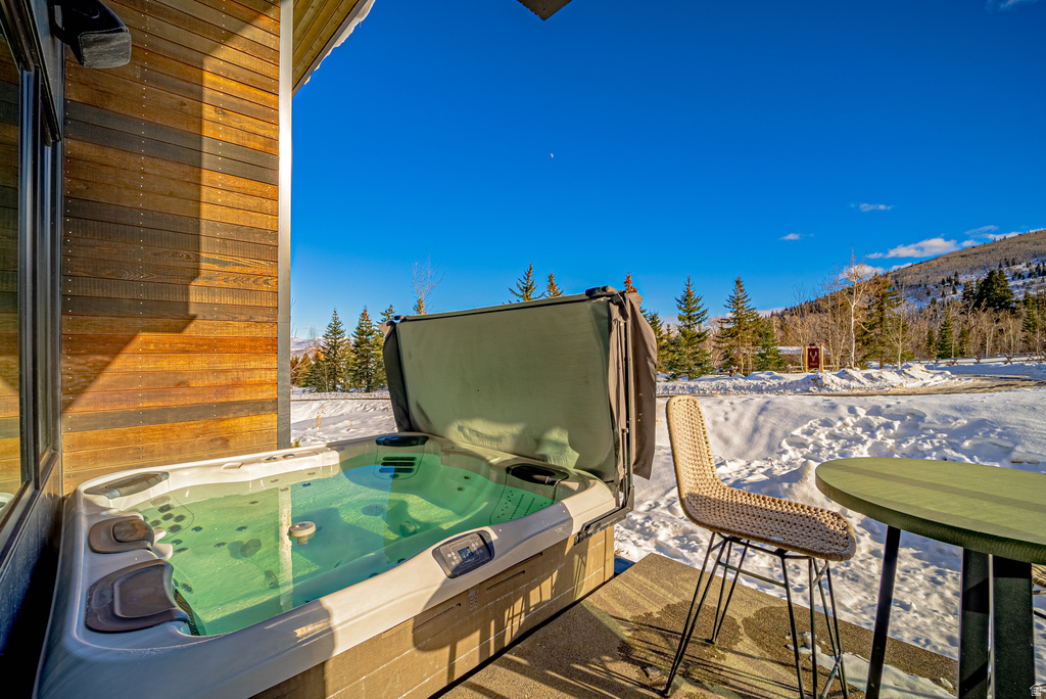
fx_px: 407
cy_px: 350
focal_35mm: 14
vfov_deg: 81.3
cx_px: 523
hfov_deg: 104.2
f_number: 13
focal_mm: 14
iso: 125
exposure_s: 1/2000
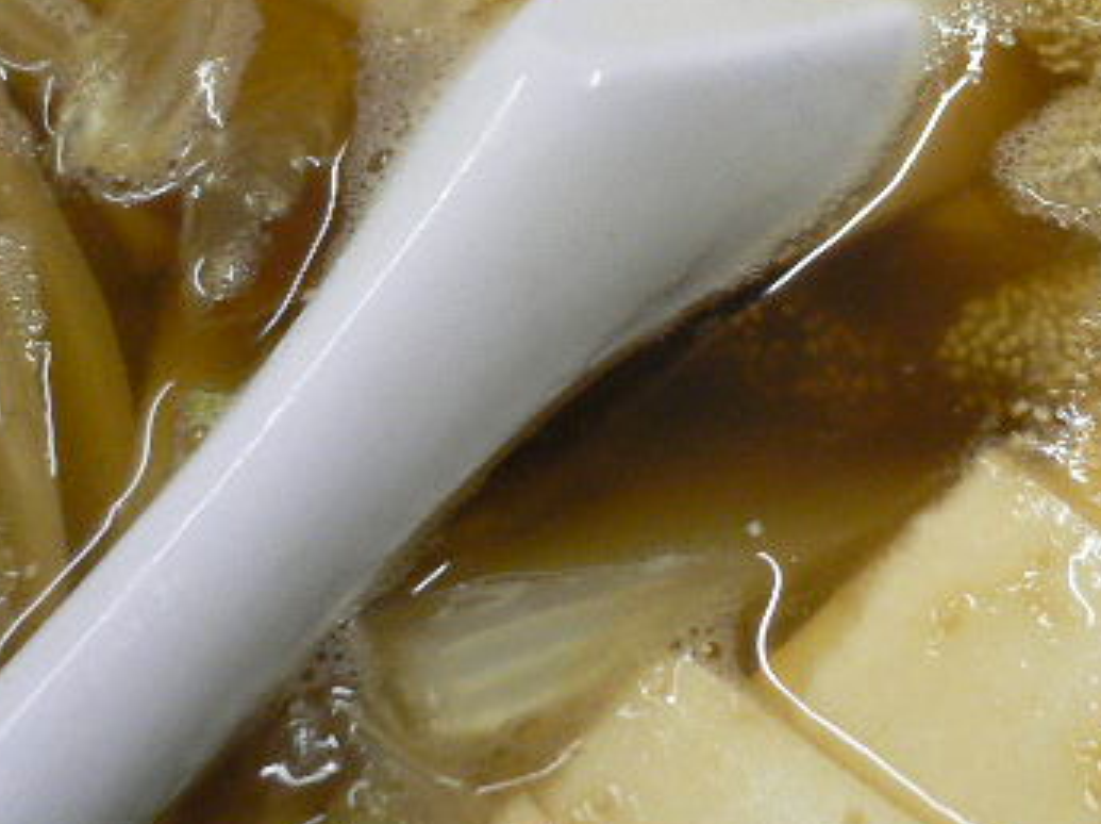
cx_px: 868
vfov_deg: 22.2
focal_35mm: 65
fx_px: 2065
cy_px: 156
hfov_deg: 29.2
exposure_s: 1/10
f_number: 2.8
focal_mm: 5.8
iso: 200
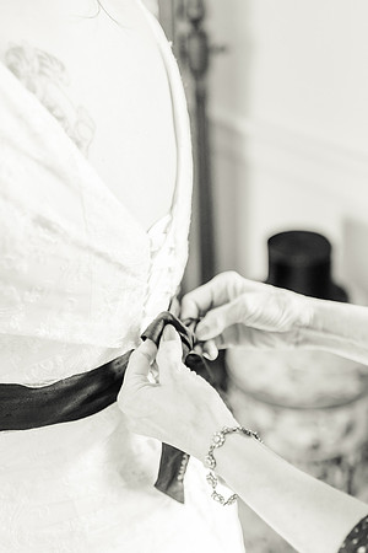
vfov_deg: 37.9
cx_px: 184
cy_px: 276
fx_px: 805
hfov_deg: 25.8
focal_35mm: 52
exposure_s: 1/100
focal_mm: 35
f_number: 2
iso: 800
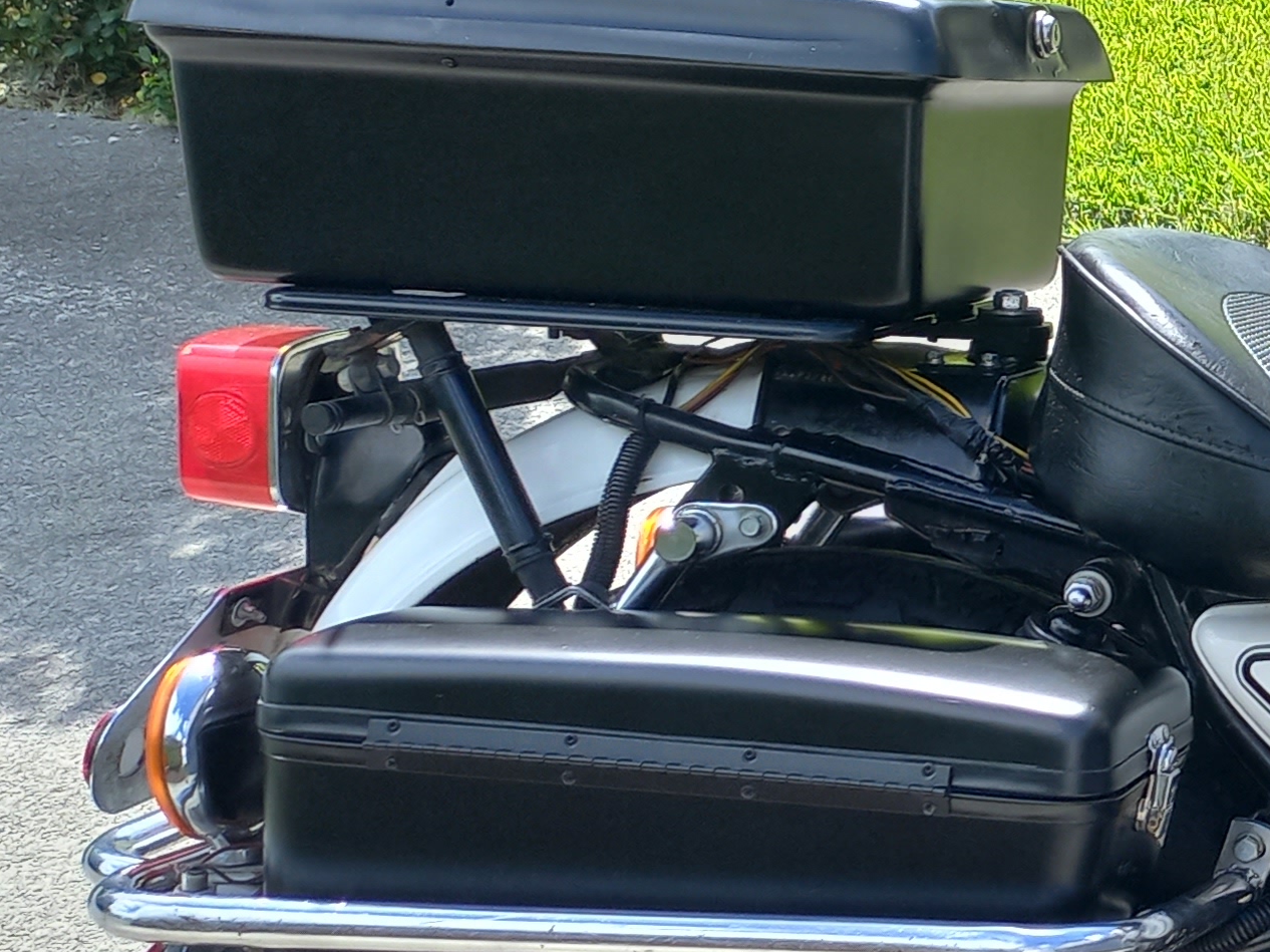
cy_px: 492
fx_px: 2898
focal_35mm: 79
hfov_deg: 21.1
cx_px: 1872
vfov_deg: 18.7
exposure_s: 1/527
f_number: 1.8
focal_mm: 4.65
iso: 50
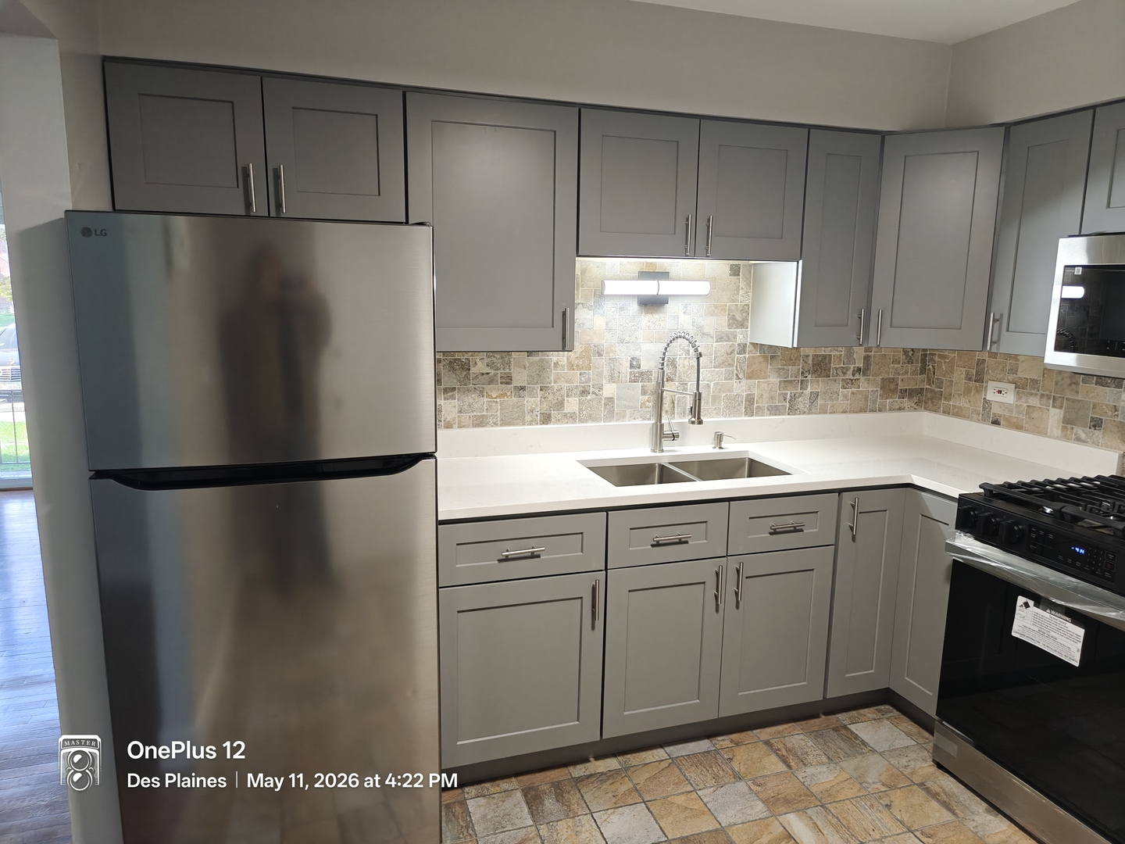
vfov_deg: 58.9
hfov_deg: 73.9
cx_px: 562
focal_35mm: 23
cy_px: 422
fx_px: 747
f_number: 1.6
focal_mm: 6.06
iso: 800
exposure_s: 1/120
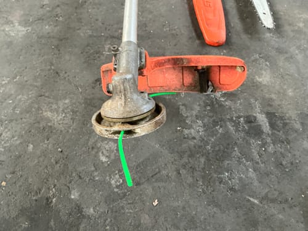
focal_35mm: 28
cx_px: 154
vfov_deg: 49.7
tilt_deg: -57.3
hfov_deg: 63.4
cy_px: 116
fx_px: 249
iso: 320
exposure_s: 1/35
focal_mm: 3
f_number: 1.8
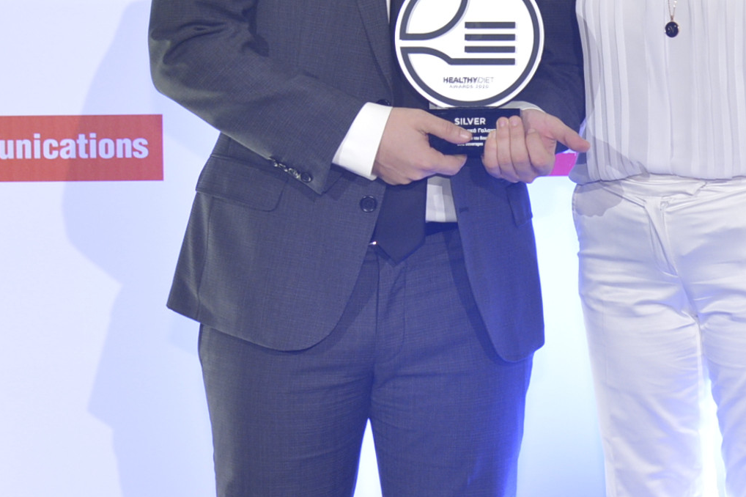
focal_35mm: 121
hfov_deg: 16.8
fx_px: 2506
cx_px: 602
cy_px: -97
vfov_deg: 11.1
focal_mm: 50
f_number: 4
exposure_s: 1/160
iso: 2000
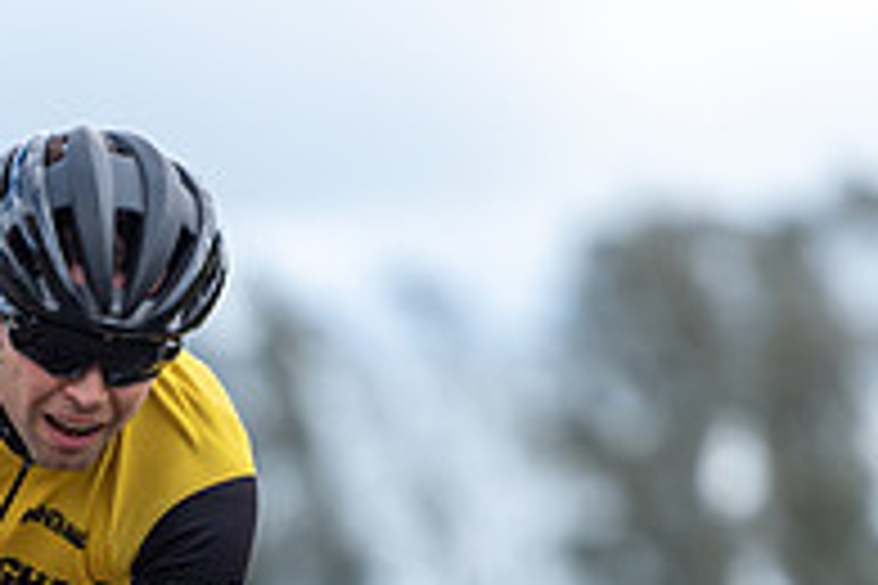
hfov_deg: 3.5
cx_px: 198
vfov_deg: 2.3
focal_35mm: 595
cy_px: 641
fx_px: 14510
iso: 160
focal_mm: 200
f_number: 2.8
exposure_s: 1/1600
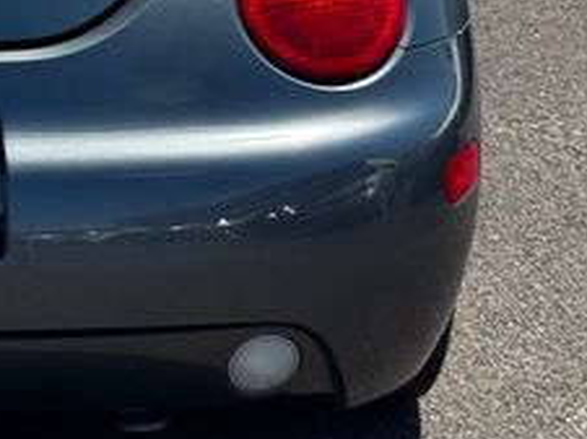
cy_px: -109
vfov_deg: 10.7
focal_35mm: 136
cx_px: -145
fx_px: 2304
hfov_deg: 14.0
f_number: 1.78
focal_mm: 6.76
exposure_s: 1/3096
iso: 64
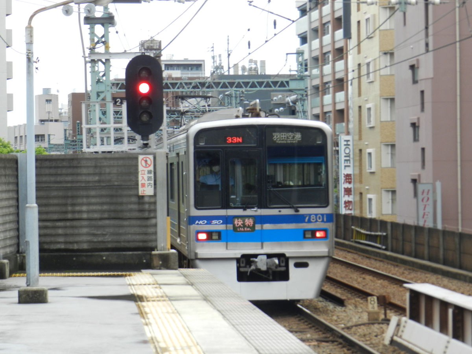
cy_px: 177
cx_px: 236
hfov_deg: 15.2
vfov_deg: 11.4
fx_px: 1773
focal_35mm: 130
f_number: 5
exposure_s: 1/160
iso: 160
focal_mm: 23.1
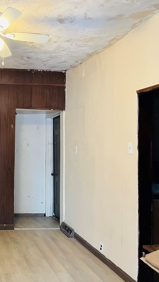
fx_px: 285
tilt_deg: +1.9
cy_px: 141
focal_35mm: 38
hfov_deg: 28.8
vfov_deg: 52.8
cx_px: -8
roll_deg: -1.1
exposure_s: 1/40
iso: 400
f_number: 1.6
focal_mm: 5.1
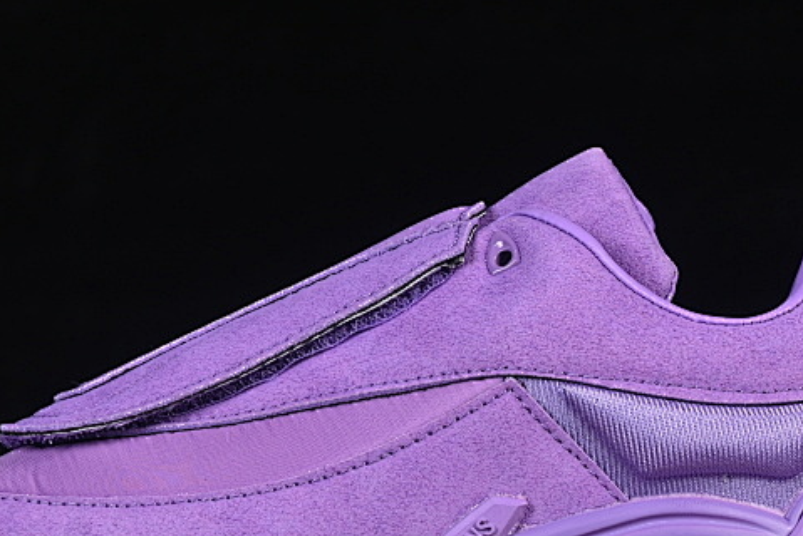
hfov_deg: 12.2
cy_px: 345
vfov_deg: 8.1
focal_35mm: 169
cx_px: 421
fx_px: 3772
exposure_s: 1/80
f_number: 7.1
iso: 160
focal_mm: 50
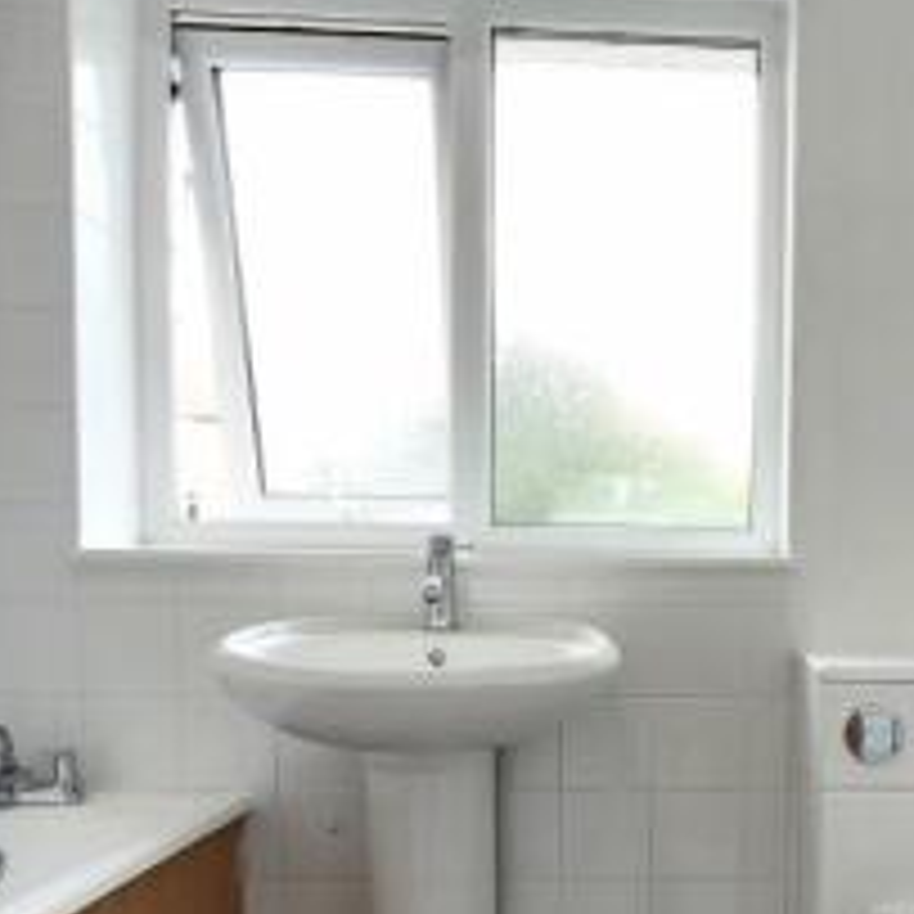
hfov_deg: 46.7
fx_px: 986
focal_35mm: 33
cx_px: 750
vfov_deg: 48.7
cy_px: 624
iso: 100
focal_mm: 1.74
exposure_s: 1/100
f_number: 2.2
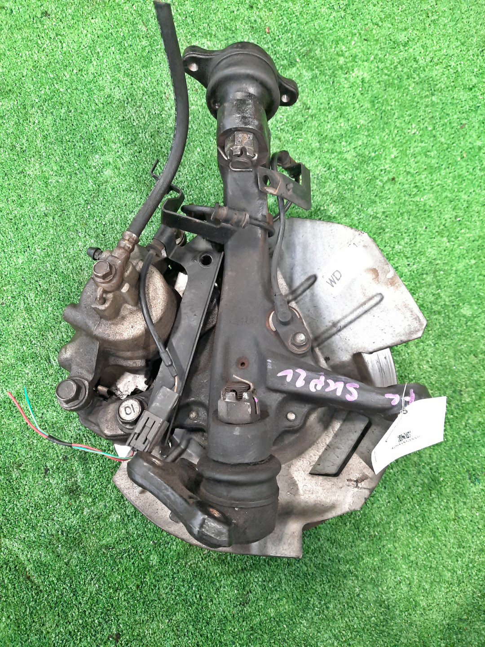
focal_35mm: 25
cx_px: 242
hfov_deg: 54.9
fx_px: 467
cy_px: 324
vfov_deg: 69.4
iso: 710
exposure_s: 1/25
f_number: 2
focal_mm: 4.6
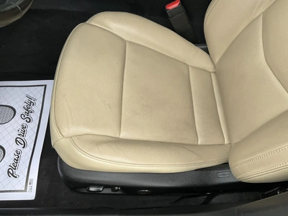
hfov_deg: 61.7
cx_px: 144
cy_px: 108
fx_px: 241
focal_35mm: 29
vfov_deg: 48.2
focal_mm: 3
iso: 50
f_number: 1.8
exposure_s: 1/122
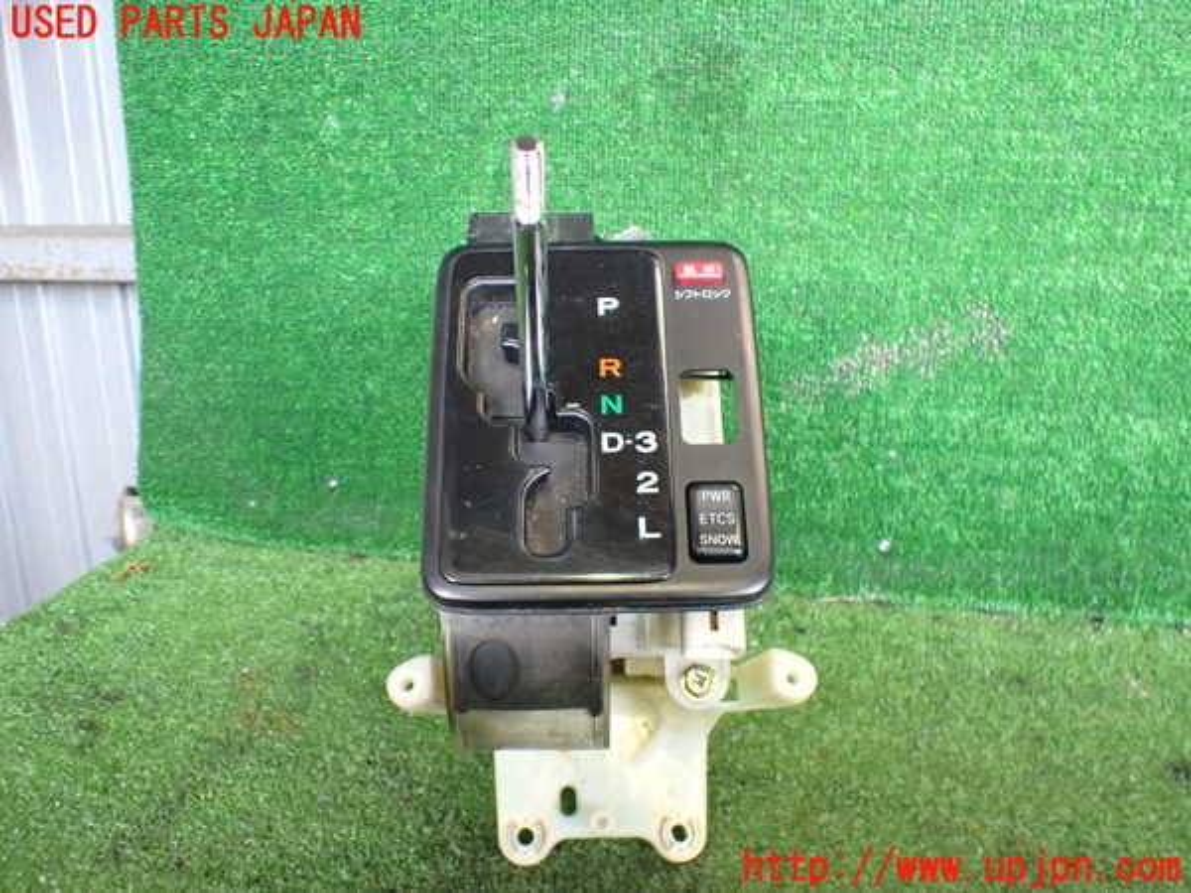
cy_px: 446
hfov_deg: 60.0
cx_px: 596
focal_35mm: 30
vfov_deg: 46.8
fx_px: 1032
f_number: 2.3
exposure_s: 1/125
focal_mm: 5.4
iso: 800
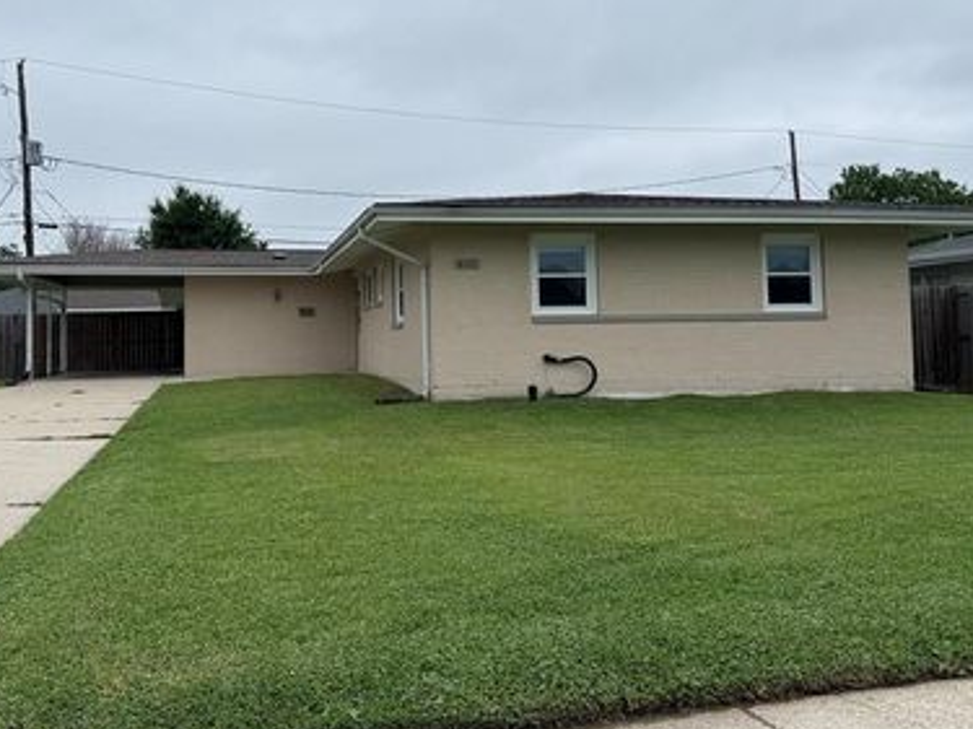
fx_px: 899
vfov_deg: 43.9
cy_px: 297
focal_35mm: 32
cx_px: 405
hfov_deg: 56.5
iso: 80
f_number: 1.78
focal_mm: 6.76
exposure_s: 1/3953
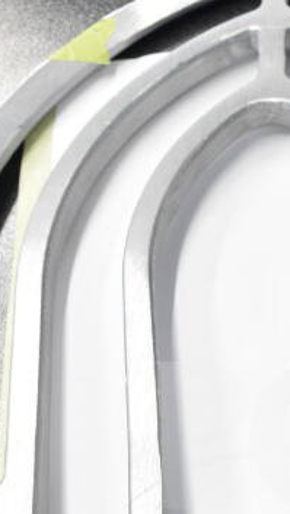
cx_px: 286
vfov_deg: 24.1
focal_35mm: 85
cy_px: 476
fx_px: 1165
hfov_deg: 14.0
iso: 1600
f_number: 4.5
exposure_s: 1/80
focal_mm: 21
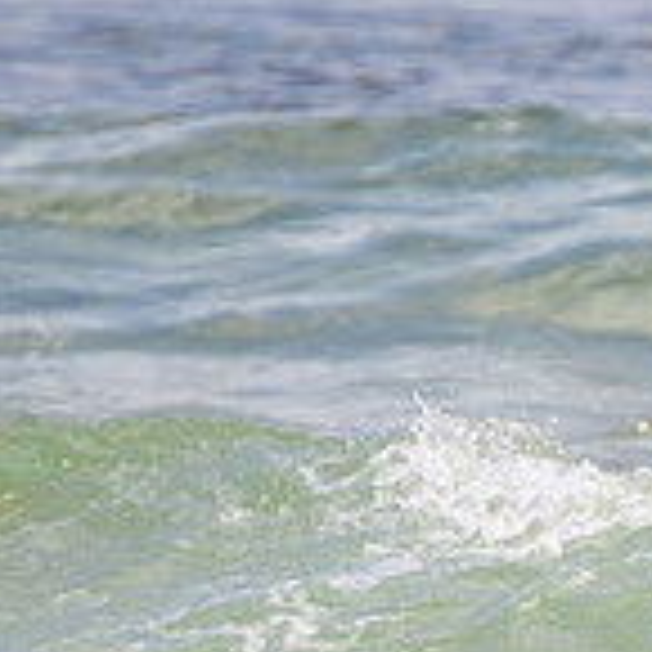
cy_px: 533
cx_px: 676
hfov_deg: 0.9
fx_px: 39870
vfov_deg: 0.9
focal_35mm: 1871
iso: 220
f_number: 5.6
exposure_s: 1/2000
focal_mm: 400
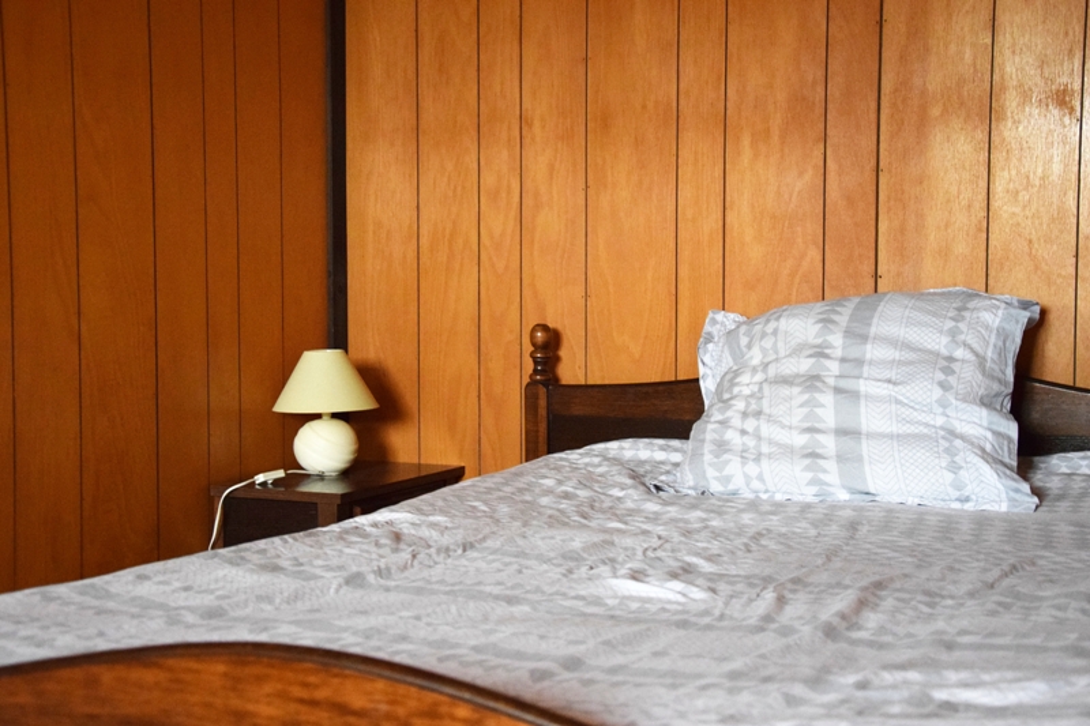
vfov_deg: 26.5
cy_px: 363
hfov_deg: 38.9
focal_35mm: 51
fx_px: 1544
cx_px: 545
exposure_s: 1/80
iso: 3200
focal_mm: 34
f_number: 4.2
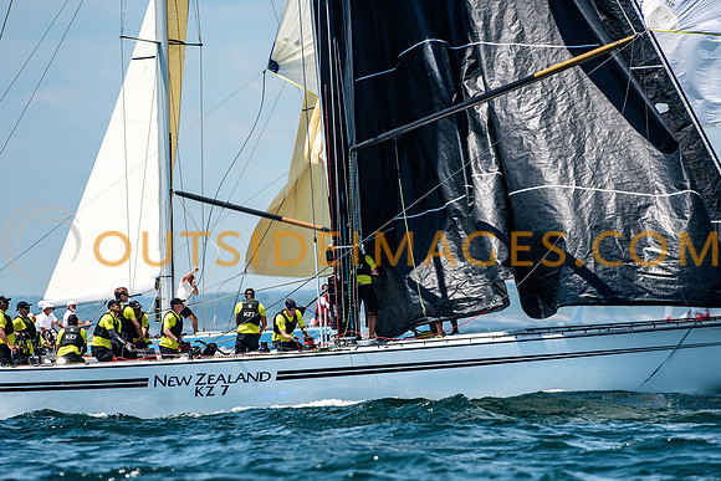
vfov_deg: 2.7
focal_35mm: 510
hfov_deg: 4.0
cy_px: 240
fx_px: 10216
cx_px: 360
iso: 400
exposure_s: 1/2000
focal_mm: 340
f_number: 5.6
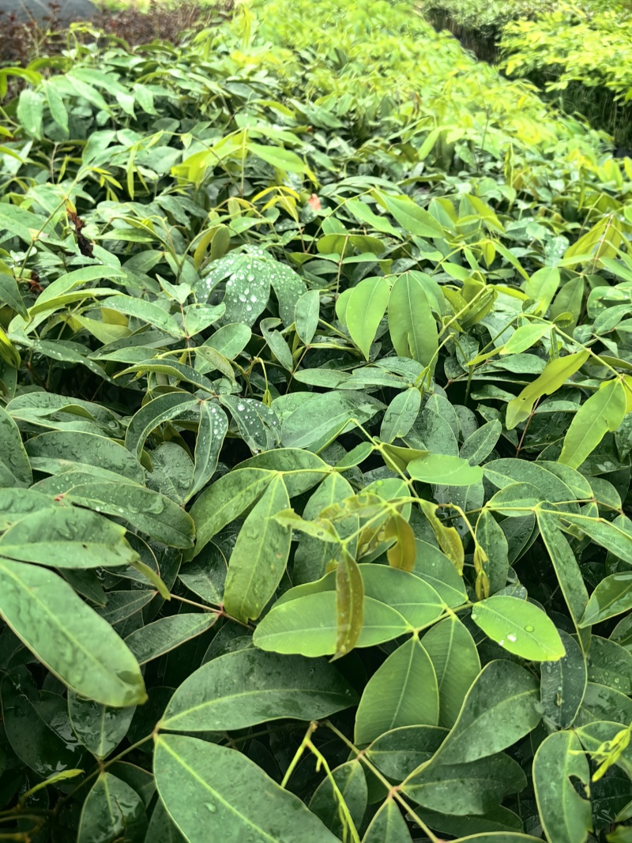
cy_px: 422
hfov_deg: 51.3
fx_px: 657
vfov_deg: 65.3
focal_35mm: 27
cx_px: 316
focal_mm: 5.75
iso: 64
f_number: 2
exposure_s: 1/100
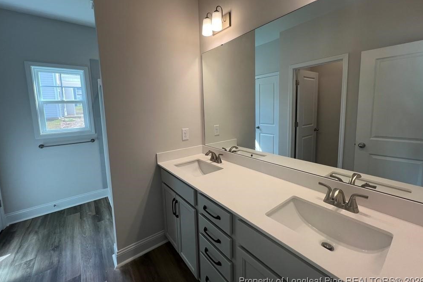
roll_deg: +1.4
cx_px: 208
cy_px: 126
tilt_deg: -6.2
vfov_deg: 80.9
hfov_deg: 104.3
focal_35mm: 14
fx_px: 164
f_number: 1.8
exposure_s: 1/120
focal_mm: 1.57
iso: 50
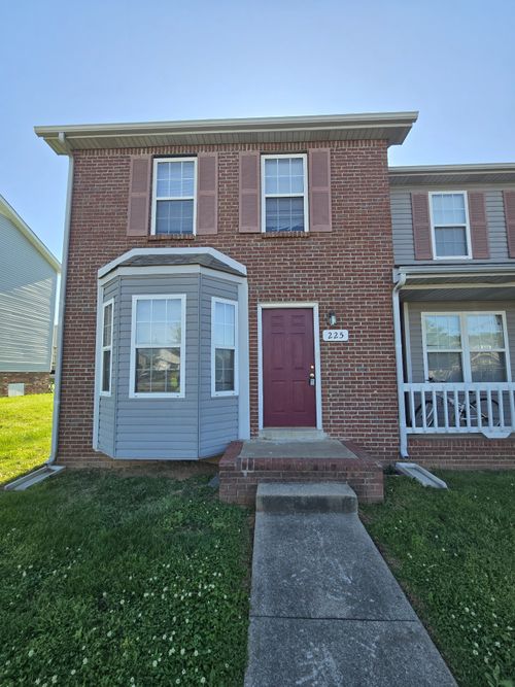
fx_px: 258
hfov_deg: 89.9
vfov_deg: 106.2
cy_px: 344
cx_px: 258
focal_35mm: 13
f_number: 2.2
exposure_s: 1/799
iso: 50
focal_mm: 2.2
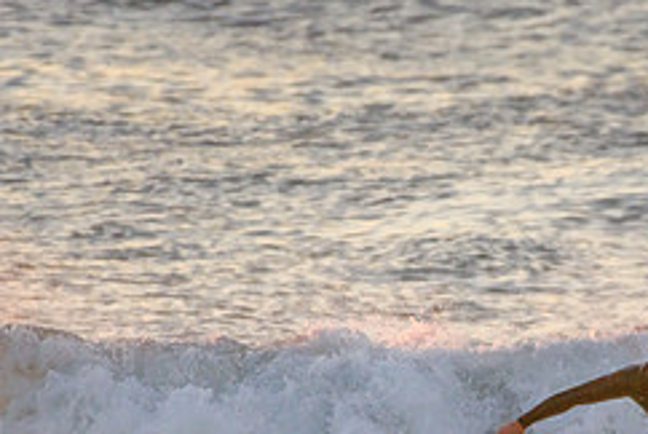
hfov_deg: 1.1
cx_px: 627
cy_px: 502
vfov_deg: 0.8
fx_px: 32385
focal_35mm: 1797
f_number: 5.6
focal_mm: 500
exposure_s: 1/1000
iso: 1800
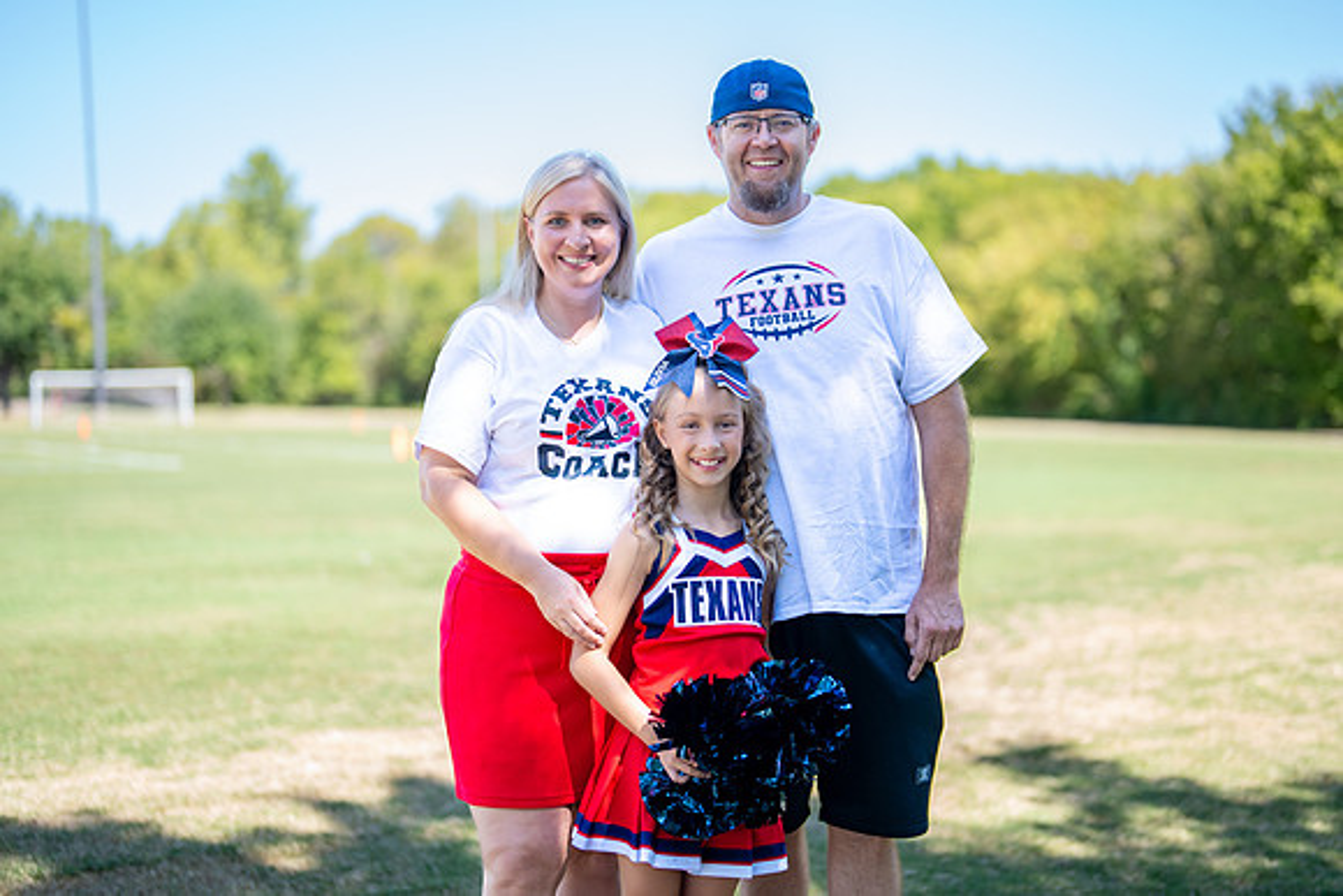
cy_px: 452
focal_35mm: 56
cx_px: 681
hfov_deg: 35.9
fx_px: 2073
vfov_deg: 24.4
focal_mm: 50
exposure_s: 1/1250
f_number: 1.2
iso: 100
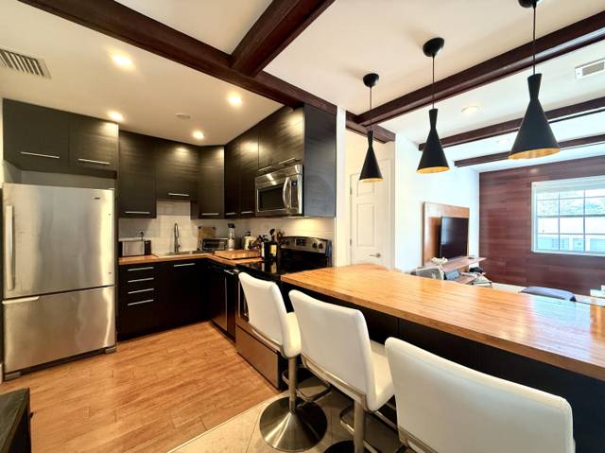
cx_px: 302
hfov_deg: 102.1
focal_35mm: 14
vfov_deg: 85.6
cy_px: 226
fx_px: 245
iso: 200
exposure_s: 1/60
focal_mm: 2.22
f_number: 2.2
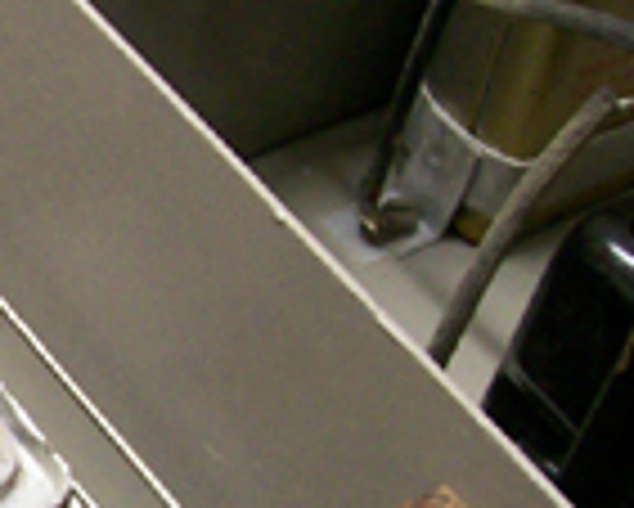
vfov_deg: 10.6
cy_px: 450
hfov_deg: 12.4
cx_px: -396
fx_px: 2723
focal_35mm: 145
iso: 160
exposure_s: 1/9.48
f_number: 2.8
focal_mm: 5.8
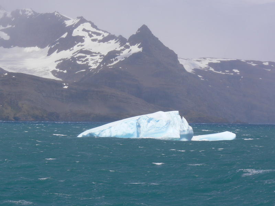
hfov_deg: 9.9
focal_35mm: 200
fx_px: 1589
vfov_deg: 7.4
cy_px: 103
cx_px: 138
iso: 80
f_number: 8
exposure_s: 1/400
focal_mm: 33.2
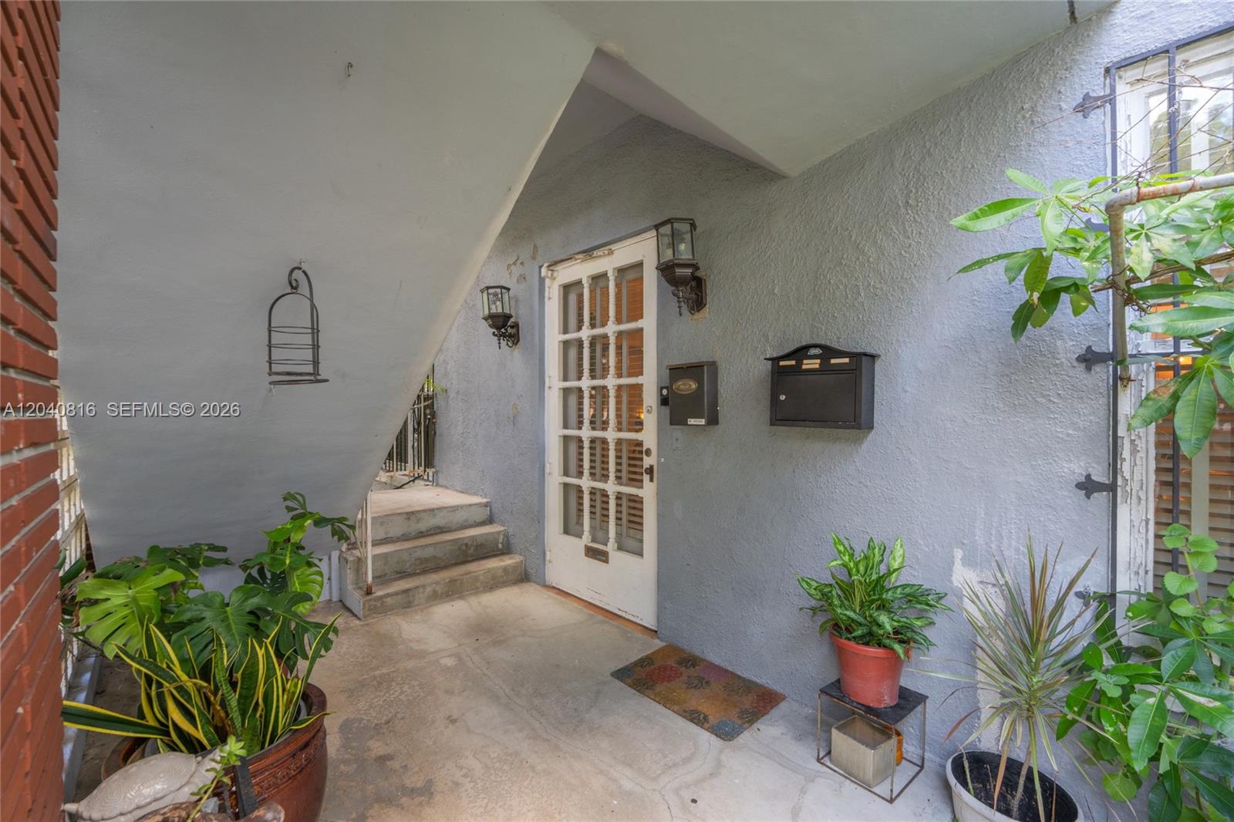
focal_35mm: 15
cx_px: 617
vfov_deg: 78.8
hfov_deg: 101.9
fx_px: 500
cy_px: 411
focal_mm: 14.6
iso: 500
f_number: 8
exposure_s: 1/15
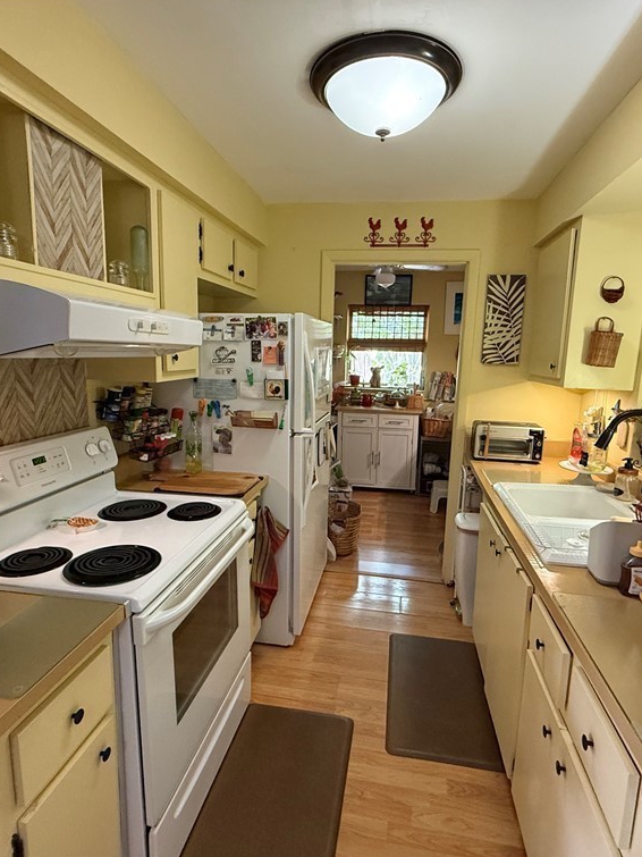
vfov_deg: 84.7
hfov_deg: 68.7
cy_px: 427
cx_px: 331
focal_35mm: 19
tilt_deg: -8.3
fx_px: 470
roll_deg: -1.6
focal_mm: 2.22
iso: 500
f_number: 2.2
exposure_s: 1/60
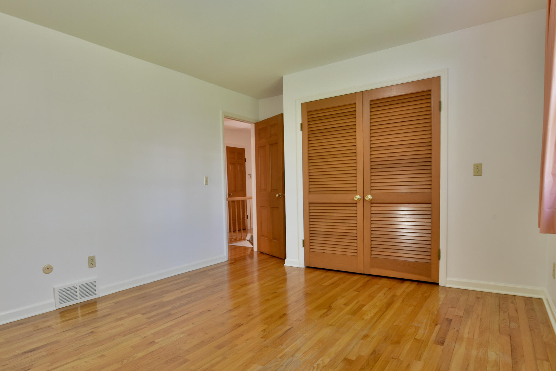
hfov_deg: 83.8
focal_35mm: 20
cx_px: 255
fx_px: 309
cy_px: 209
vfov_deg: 61.7
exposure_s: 1/10
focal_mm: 14
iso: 800
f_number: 11
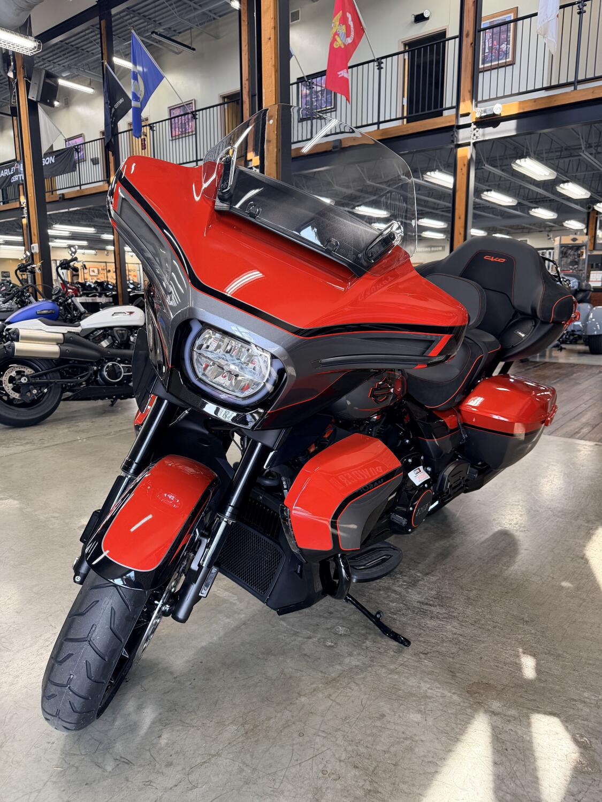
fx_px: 557
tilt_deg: -11.7
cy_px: 401
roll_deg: +0.1
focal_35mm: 24
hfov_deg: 56.8
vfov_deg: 71.6
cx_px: 301
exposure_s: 1/120
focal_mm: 6.76
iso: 320
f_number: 1.78
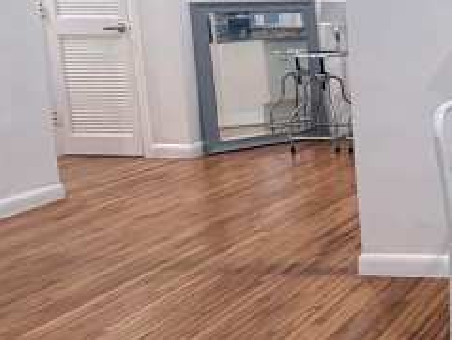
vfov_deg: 30.2
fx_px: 614
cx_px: 665
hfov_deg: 28.2
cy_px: 68
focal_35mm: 47
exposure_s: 1/60
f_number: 2.2
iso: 250
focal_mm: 2.22
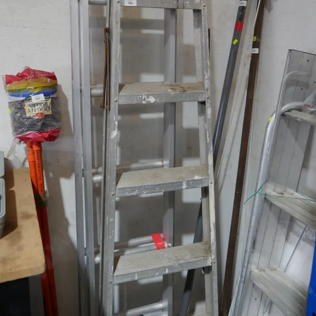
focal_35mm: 34
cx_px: 162
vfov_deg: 47.6
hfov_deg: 48.4
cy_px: 105
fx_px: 351
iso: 500
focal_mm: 14
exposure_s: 1/60
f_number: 3.5
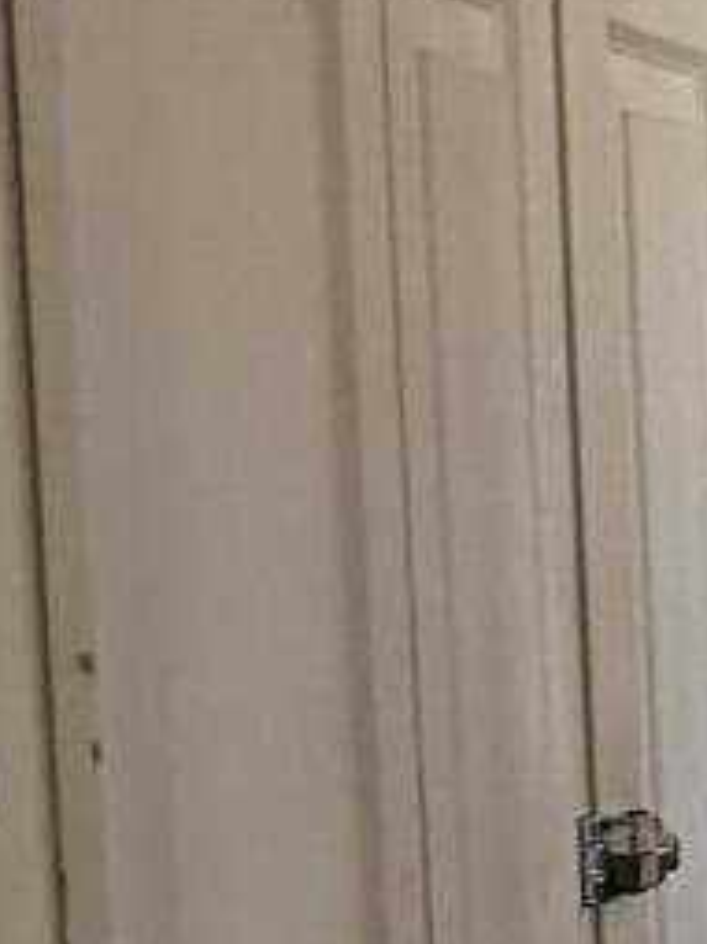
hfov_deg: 7.0
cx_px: 2195
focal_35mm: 188
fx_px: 5124
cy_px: 1425
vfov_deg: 10.2
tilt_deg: -9.0
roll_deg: -1.5
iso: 1000
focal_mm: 6.86
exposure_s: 1/30
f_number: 1.78
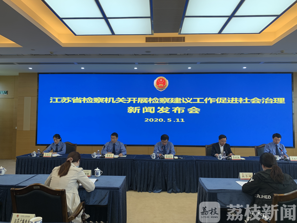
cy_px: 112
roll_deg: -0.8
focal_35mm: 26
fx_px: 223
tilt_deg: +2.8
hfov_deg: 67.3
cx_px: 148
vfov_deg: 53.1
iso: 50
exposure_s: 1/50
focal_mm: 4.25
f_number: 1.8
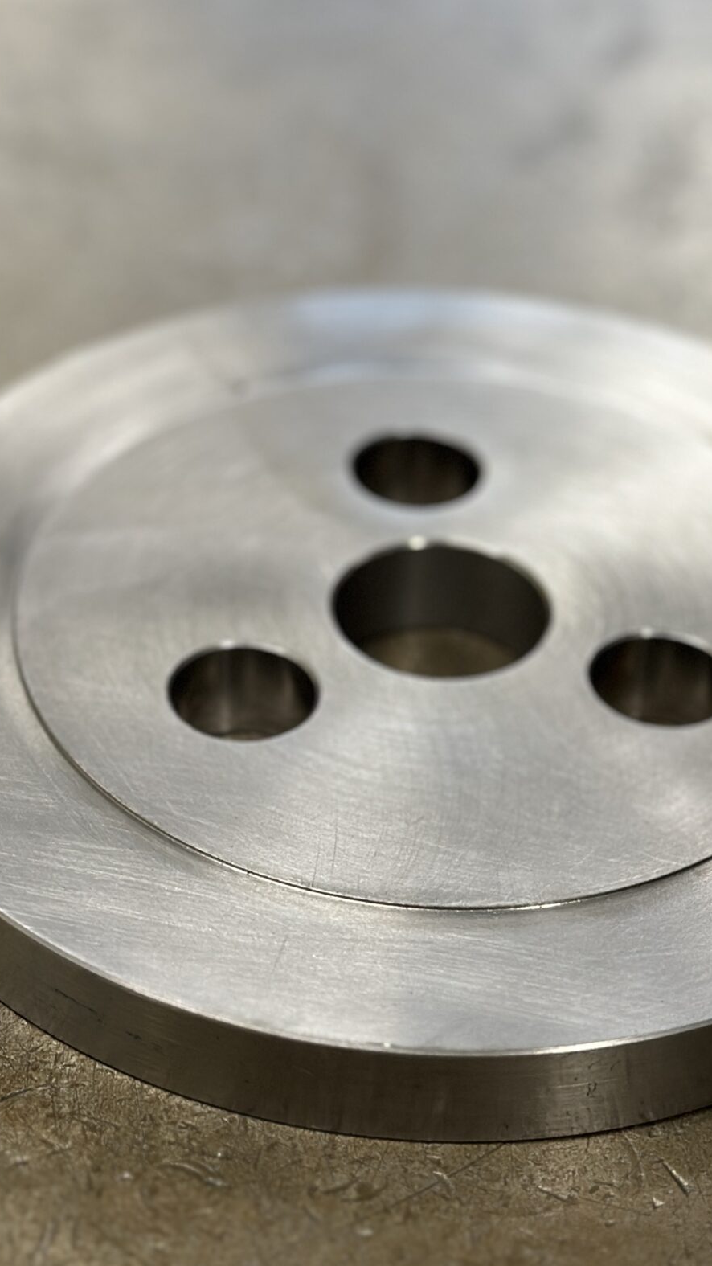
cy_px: 526
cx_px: 464
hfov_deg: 14.2
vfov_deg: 25.0
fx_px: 2853
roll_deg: -3.0
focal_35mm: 85
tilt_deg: -37.3
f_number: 1.78
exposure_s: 1/85
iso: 125
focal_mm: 6.86
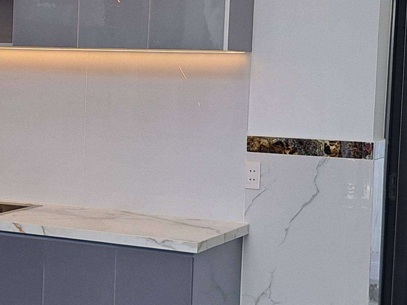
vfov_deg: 16.8
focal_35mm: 88
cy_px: 170
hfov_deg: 21.8
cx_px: 43
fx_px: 1035
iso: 50
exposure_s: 1/100
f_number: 1.8
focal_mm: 5.23
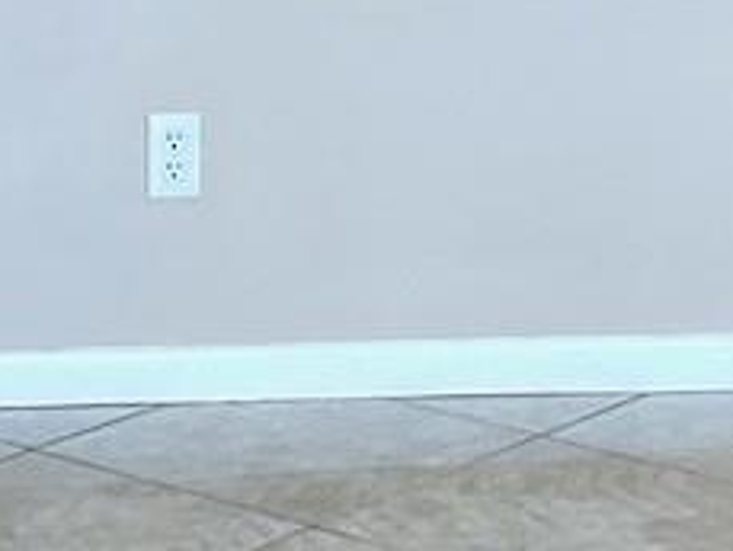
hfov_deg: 12.2
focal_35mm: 162
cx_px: 397
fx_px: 3432
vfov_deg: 9.0
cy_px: -218
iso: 64
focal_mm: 3
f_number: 1.8
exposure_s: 1/120
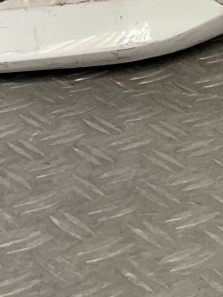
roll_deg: +5.4
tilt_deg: -12.1
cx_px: -179
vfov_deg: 12.9
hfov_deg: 9.8
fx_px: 1237
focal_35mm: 144
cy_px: -171
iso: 16
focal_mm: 3
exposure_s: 1/1055
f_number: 1.8
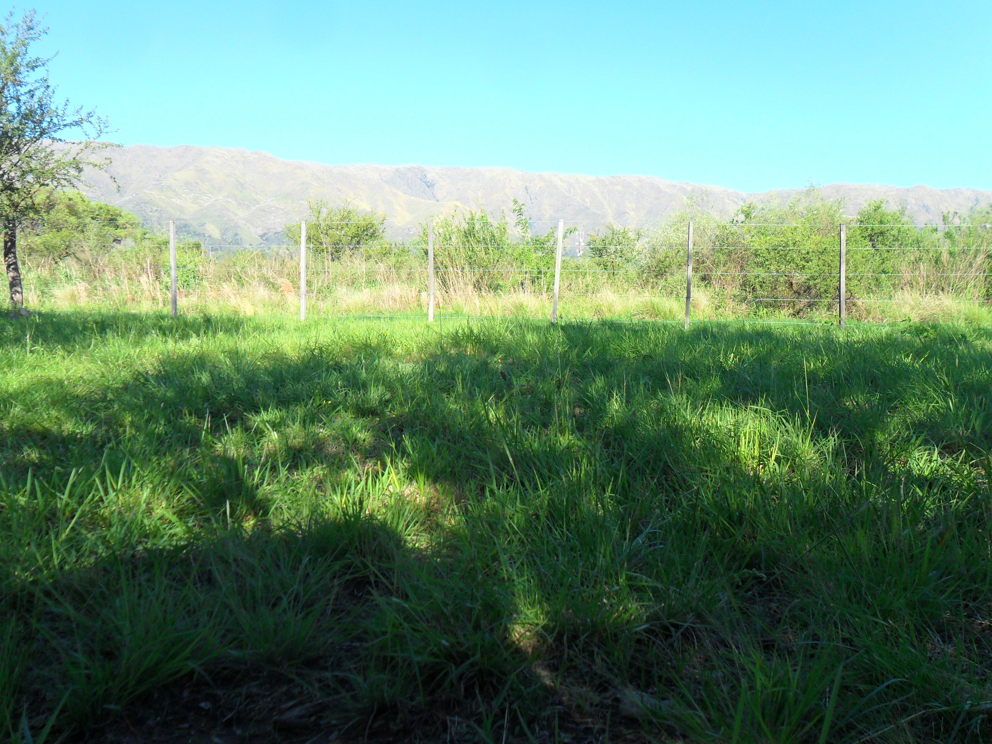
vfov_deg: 44.2
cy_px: 372
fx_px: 917
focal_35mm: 32
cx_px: 496
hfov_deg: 56.8
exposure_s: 1/350
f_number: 3.7
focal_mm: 5.7
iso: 100
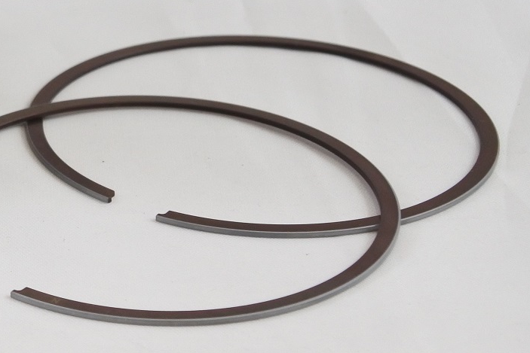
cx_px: -158
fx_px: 2459
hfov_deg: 12.0
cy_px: 15
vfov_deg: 8.2
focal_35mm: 167
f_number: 4.8
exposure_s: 1/125
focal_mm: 22.3
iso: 500
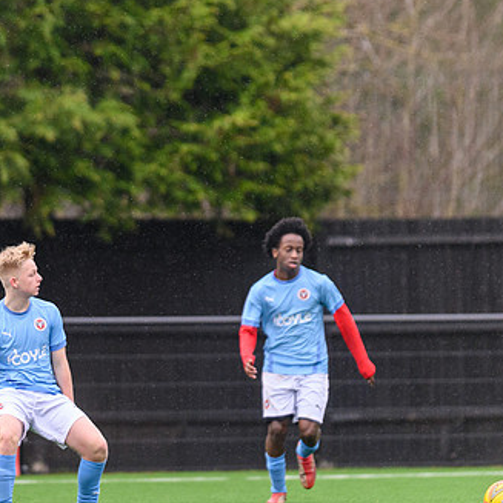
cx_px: 117
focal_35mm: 823
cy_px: 336
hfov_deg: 2.1
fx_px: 13530
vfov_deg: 2.1
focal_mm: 400
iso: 2500
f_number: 2.8
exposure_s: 1/2000
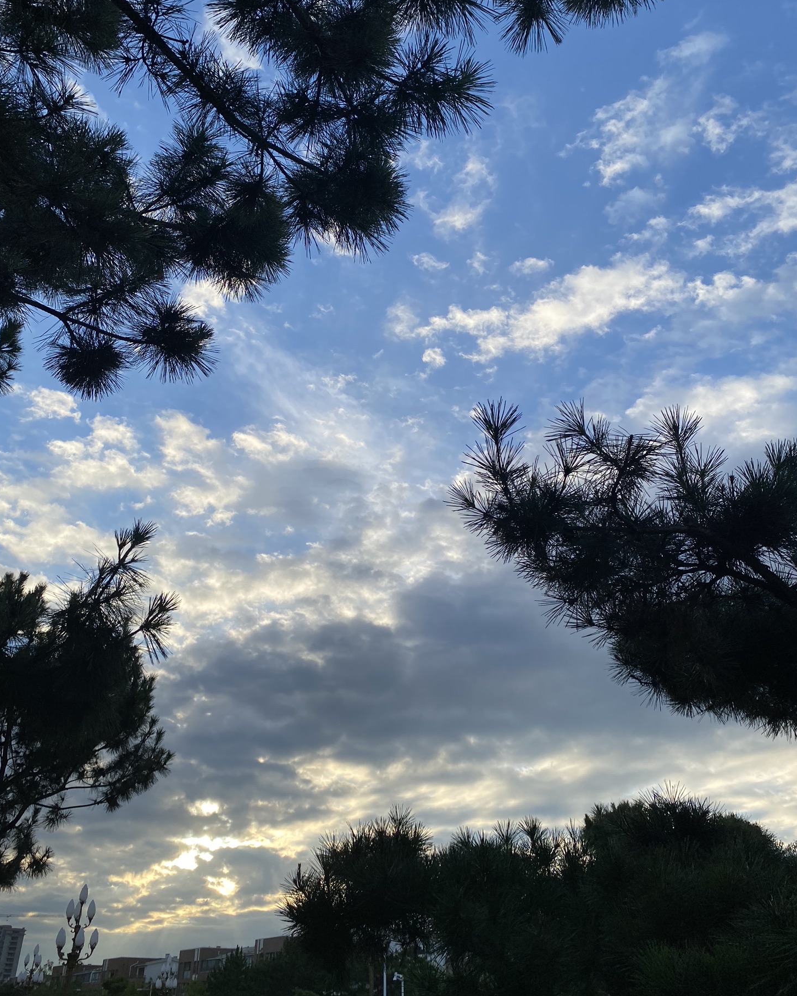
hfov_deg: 51.5
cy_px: 484
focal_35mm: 28
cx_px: 401
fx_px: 826
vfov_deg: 62.2
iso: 32
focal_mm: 4.25
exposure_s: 1/2358
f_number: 1.8
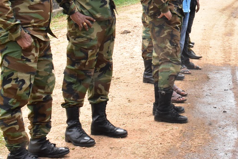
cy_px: -11
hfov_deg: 19.1
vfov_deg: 13.1
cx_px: 255
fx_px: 681
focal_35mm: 103
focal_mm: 30
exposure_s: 1/200
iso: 2000
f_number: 25
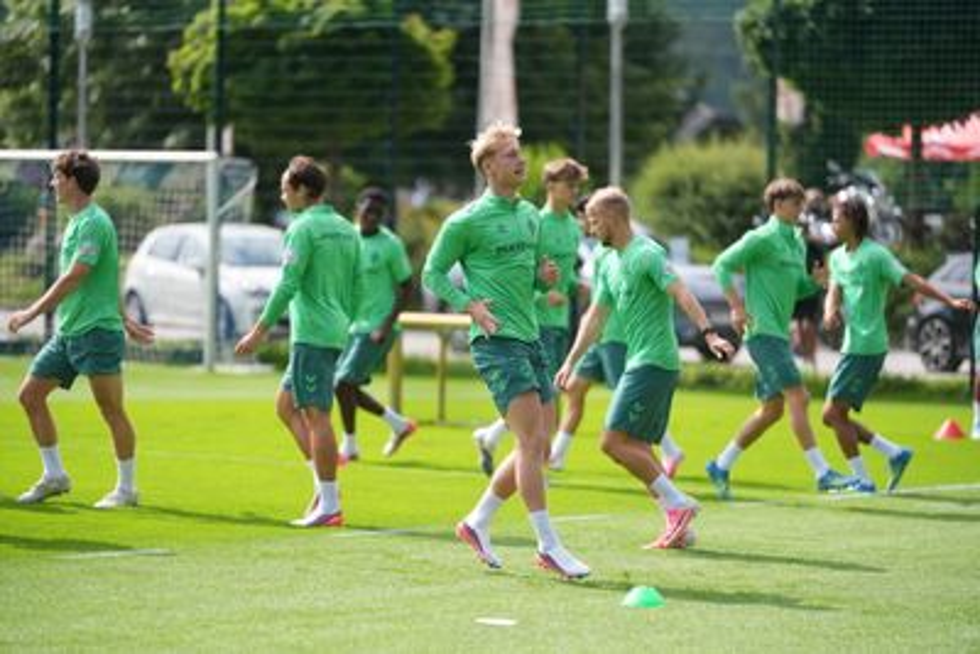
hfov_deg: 13.7
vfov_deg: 9.2
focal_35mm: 150
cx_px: 490
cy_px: 327
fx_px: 4085
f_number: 2
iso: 500
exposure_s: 1/10000
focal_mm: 150
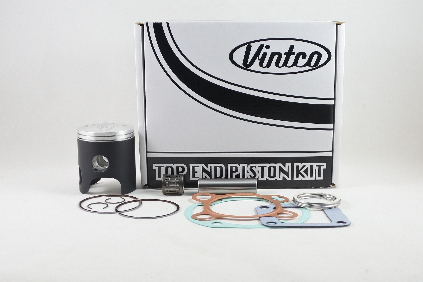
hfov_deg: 53.1
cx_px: 212
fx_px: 423
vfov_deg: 36.9
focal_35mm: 36
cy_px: 141
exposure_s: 1/125
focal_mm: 13.4
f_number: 4
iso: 500
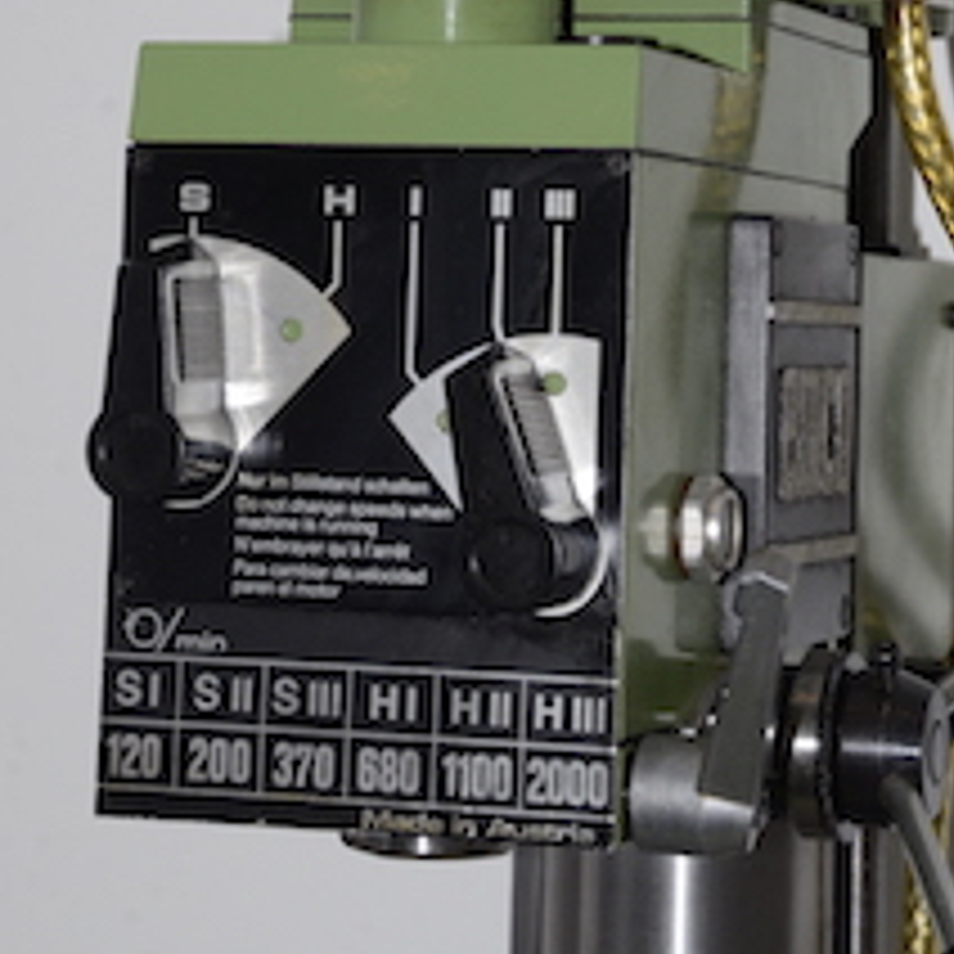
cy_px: 99
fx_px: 3960
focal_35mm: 127
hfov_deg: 13.7
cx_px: 585
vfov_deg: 13.6
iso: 800
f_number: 14
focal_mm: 52
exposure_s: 1/60
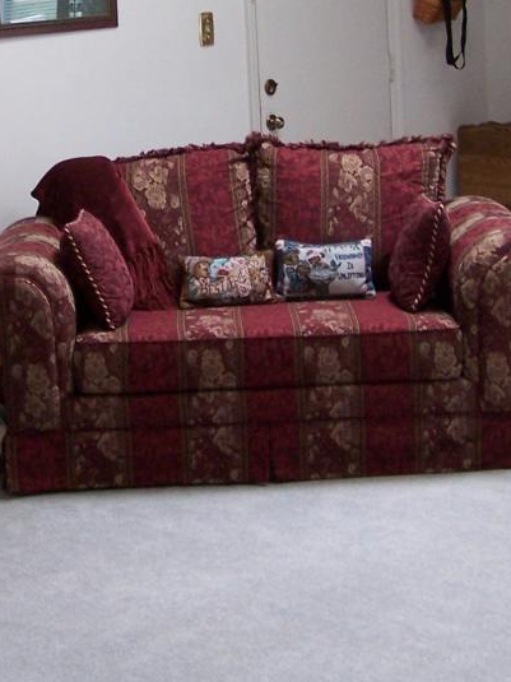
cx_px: 157
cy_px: 101
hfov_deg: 16.2
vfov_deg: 21.2
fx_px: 1792
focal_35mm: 91
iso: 140
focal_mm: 6.3
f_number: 2.8
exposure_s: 1/20
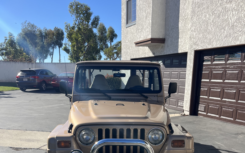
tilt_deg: -13.0
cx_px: 122
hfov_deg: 52.7
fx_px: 247
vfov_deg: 32.4
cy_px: 143
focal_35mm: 37
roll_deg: -1.0
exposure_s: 1/2410
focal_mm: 5.1
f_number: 1.6
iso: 50
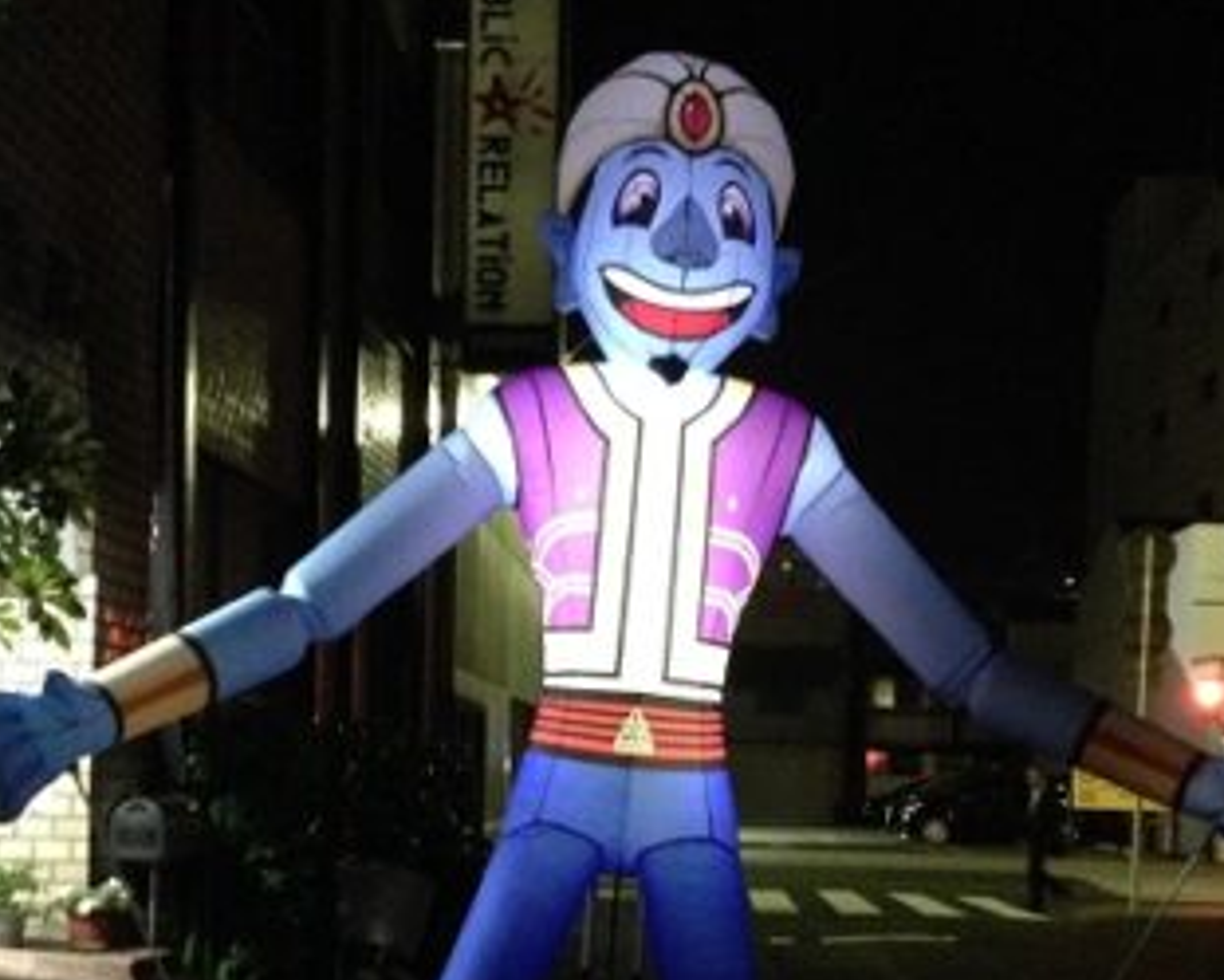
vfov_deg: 27.9
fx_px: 1921
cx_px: 614
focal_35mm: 53
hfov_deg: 35.3
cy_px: 807
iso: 800
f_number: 2.4
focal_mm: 4.12
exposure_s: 1/15
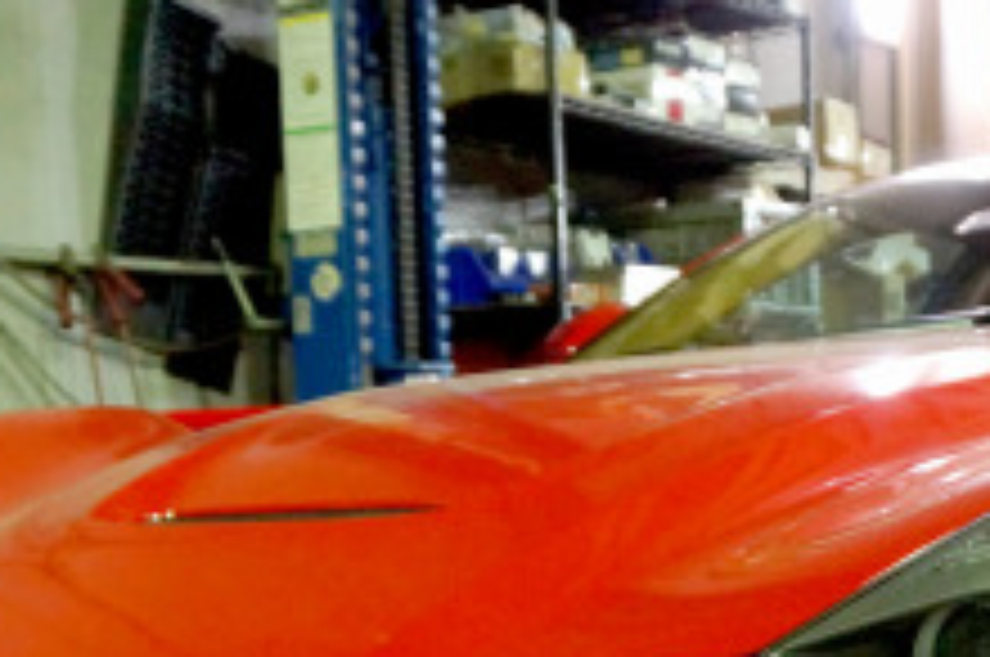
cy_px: 794
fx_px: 2197
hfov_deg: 25.3
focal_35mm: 80
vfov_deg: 16.3
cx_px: 639
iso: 3200
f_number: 4
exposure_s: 1/80
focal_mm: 20
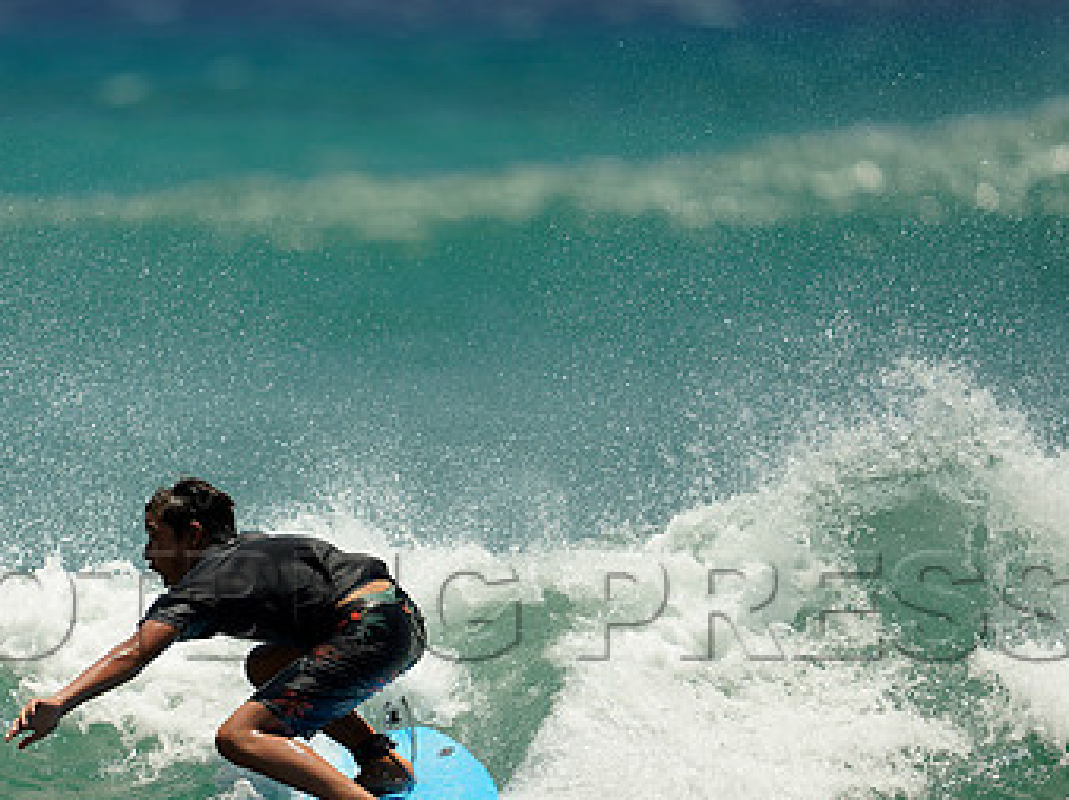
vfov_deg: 2.2
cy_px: 574
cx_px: 348
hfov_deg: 3.0
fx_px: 20398
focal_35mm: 661
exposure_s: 1/1600
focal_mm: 400
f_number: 2.8
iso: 125
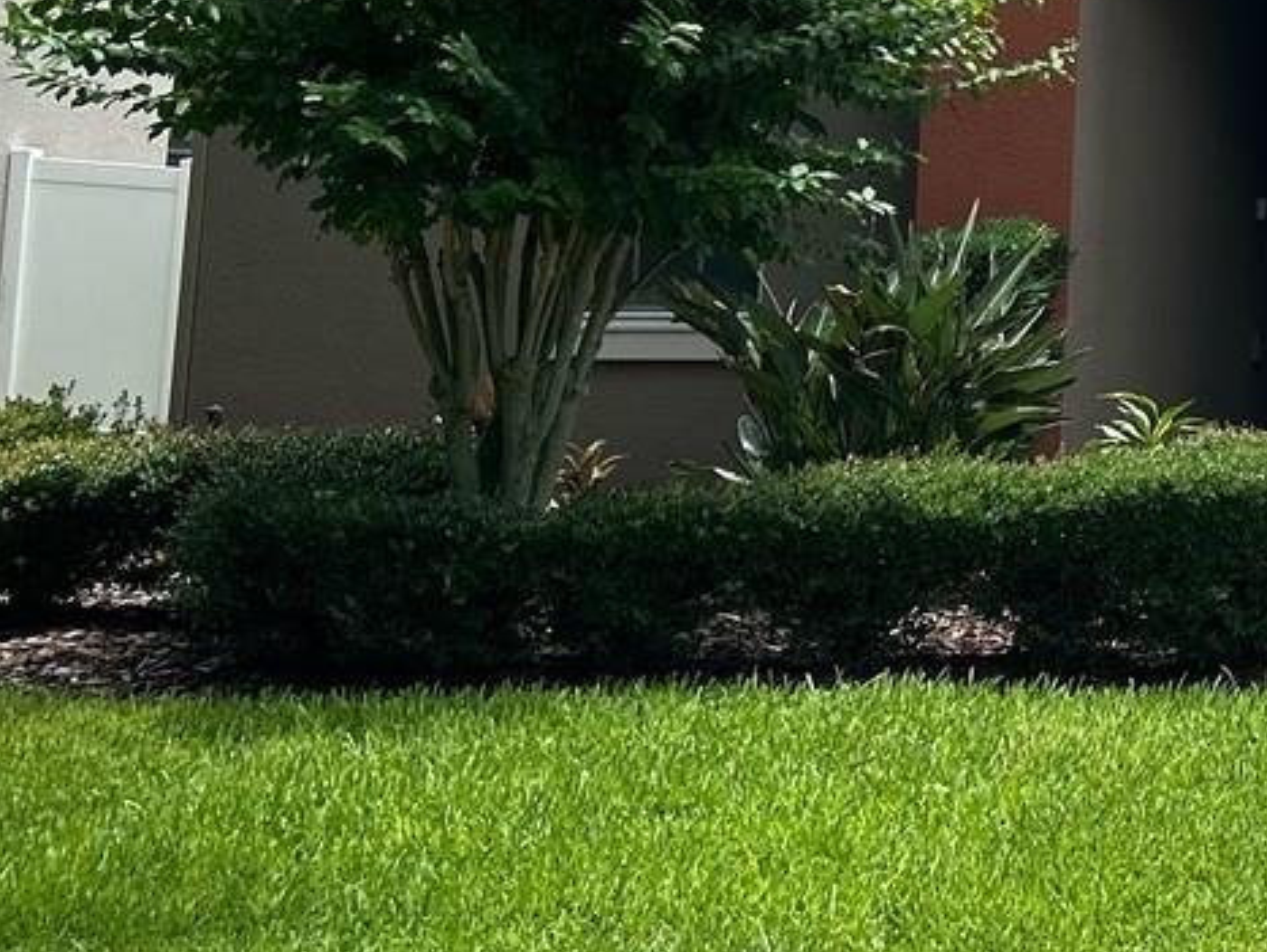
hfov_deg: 19.6
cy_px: -236
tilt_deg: +9.0
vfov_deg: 15.9
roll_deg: -0.2
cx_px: 1799
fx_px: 3260
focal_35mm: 89
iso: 50
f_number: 1.5
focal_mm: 5.7
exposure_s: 1/3257
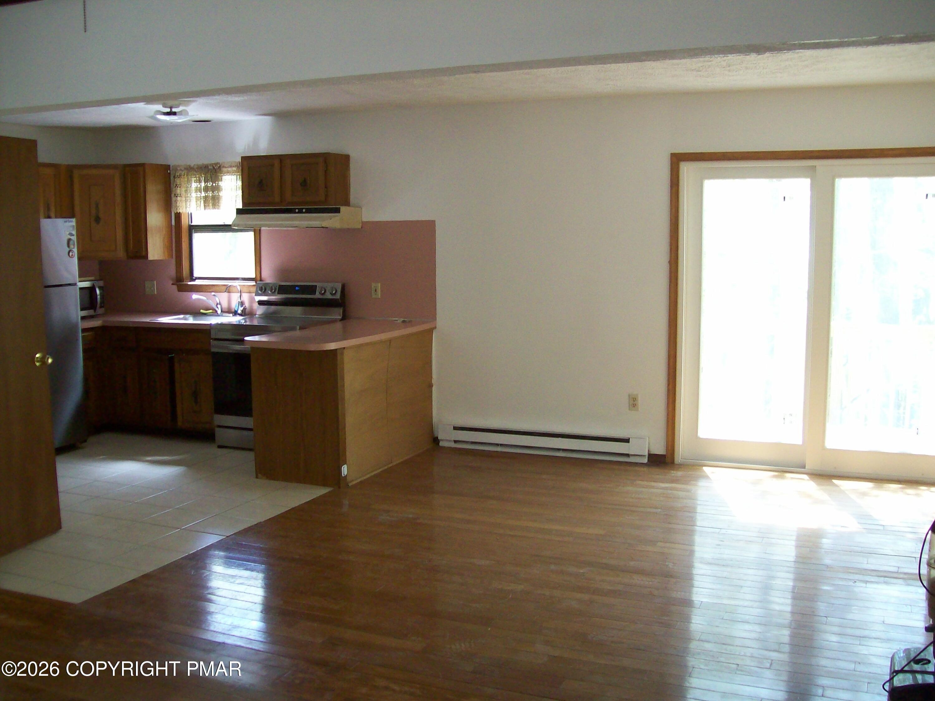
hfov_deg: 51.4
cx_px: 468
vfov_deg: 39.7
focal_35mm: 36
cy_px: 350
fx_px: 972
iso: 160
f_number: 2.7
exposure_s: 1/43.3
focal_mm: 6
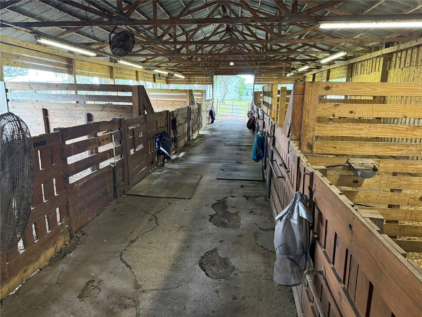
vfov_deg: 56.8
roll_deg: -1.0
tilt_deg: -12.2
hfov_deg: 71.6
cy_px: 158
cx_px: 211
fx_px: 293
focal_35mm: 24
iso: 500
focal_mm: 6.76
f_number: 1.78
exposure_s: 1/60
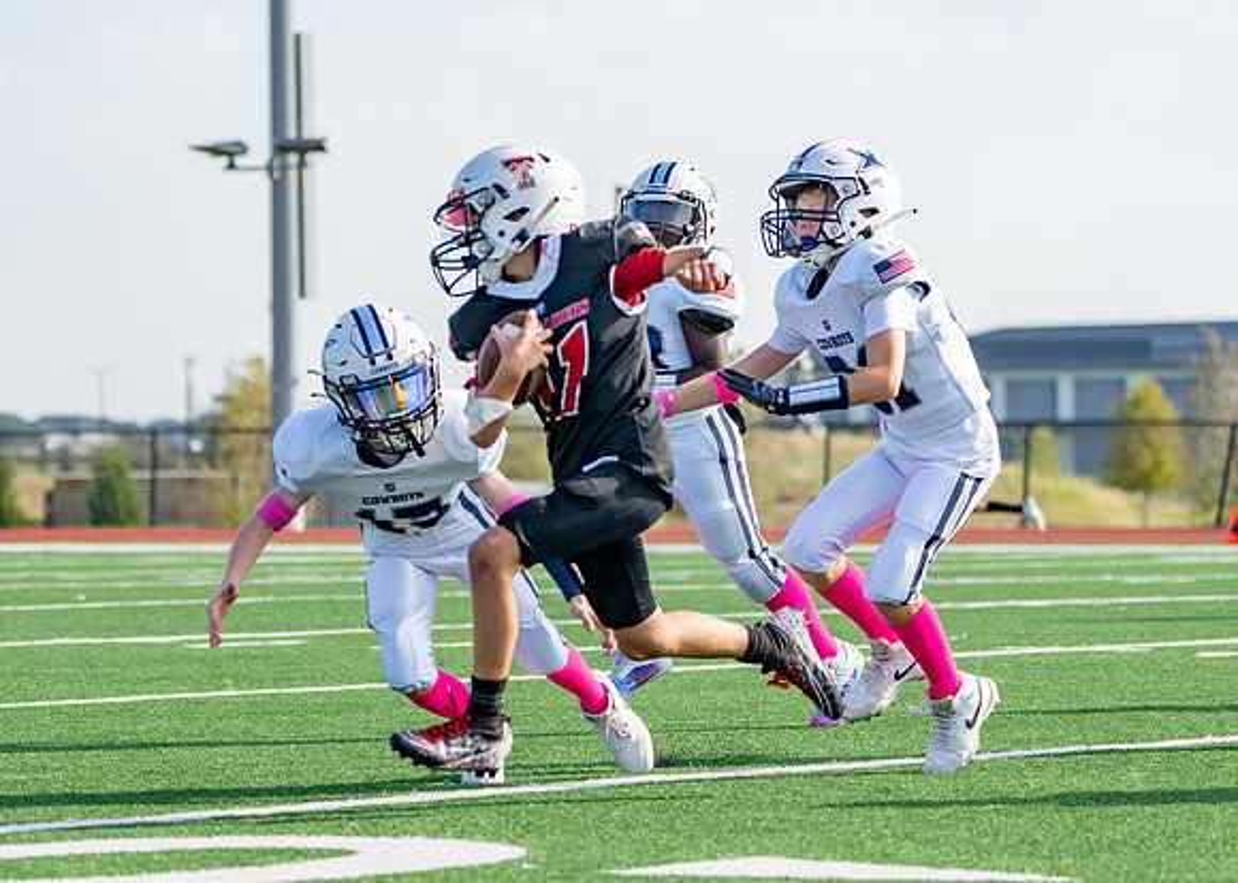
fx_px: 6540
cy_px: 478
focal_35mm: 186
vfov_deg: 7.7
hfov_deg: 10.8
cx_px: 510
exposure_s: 1/1250
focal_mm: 148
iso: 320
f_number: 5
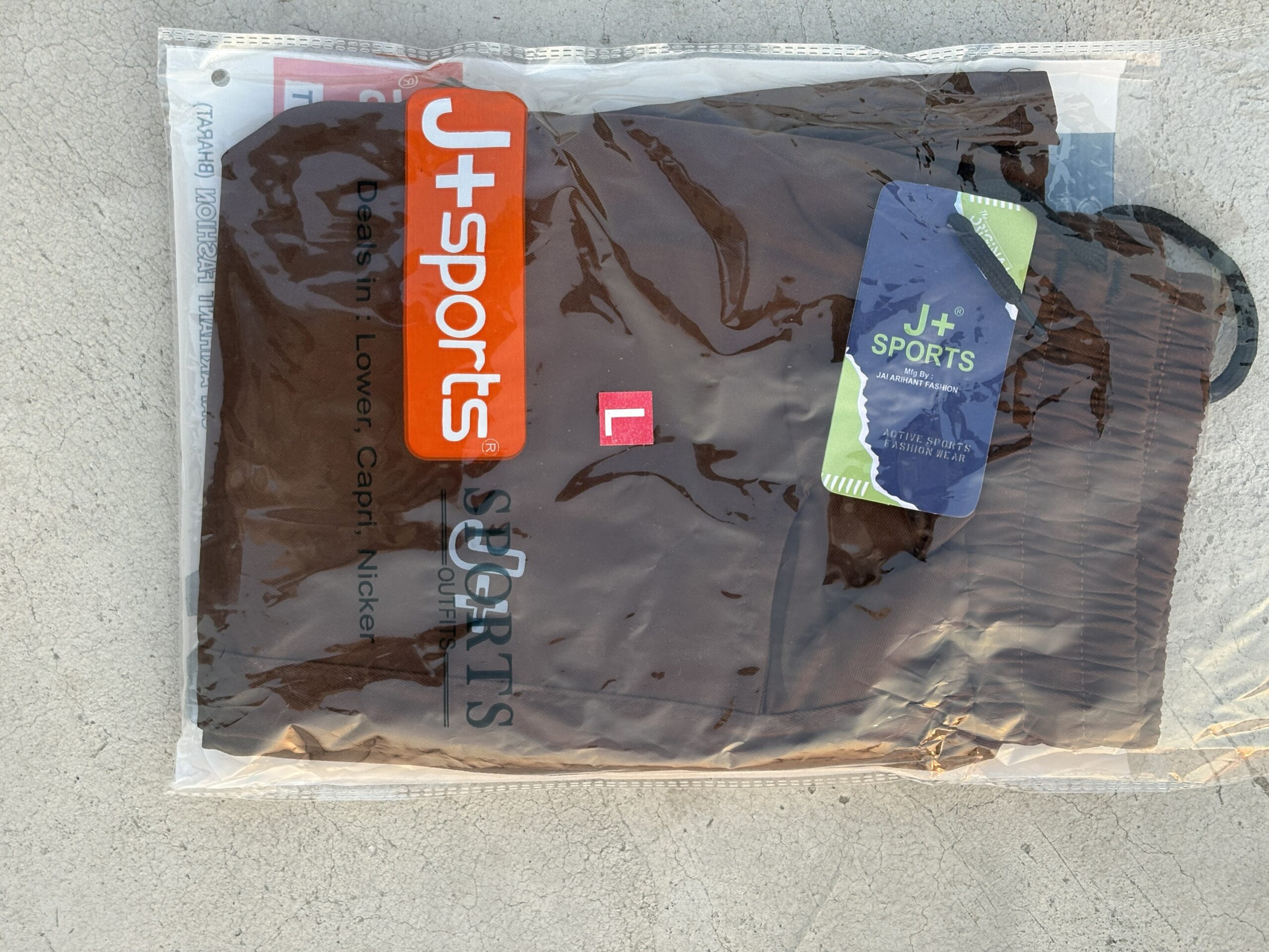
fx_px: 1906
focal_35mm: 52
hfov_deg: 36.8
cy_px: 476
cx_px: 634
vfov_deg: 28.0
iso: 50
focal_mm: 5.96
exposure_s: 1/295
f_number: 1.6
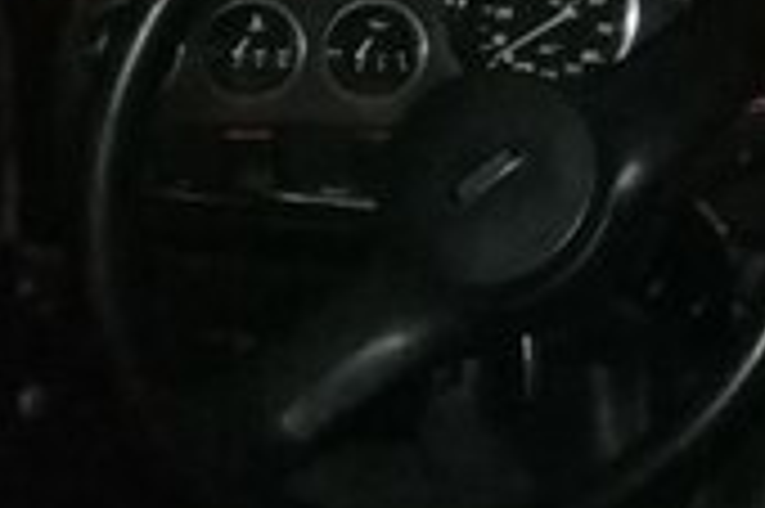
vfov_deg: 10.7
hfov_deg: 14.9
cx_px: 1228
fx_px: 2654
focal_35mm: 125
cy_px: -182
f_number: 2.2
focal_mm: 3.3
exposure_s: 1/17
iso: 1250
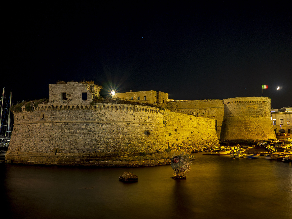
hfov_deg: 54.0
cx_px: 146
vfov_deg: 41.8
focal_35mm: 34
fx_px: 287
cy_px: 110
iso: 100
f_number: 8
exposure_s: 20
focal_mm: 17
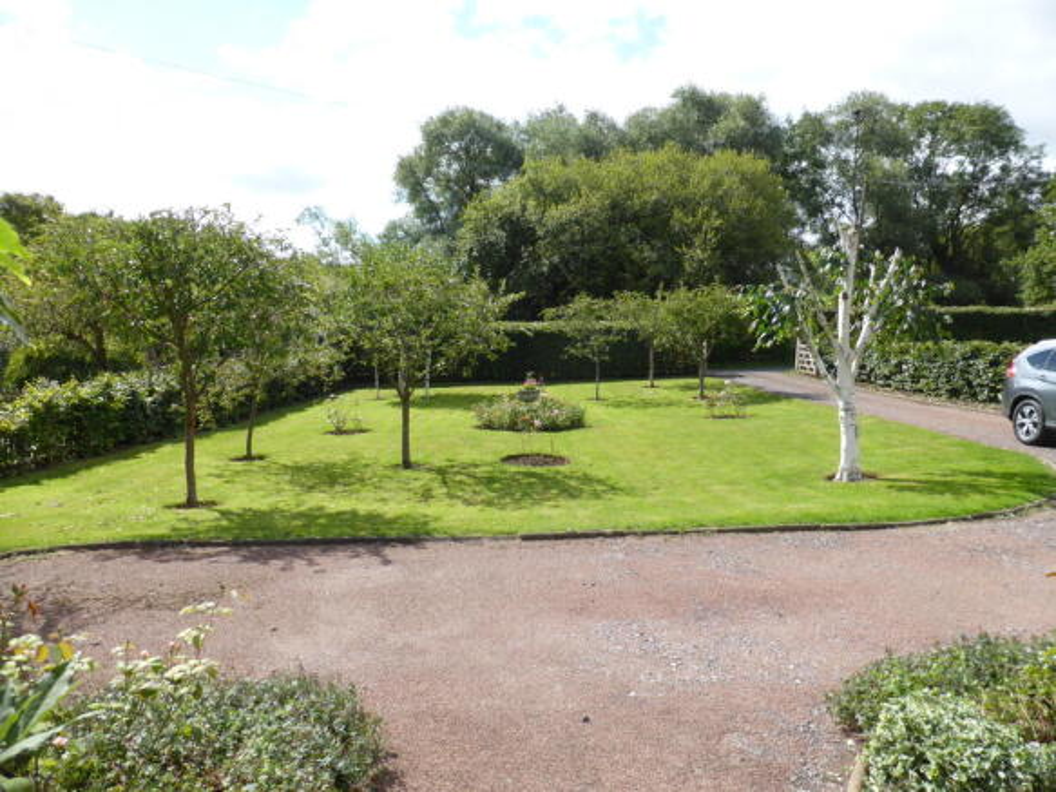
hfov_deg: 71.6
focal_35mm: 24
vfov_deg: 56.8
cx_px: 528
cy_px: 396
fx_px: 732
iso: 100
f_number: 3.3
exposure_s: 1/640
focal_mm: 4.3
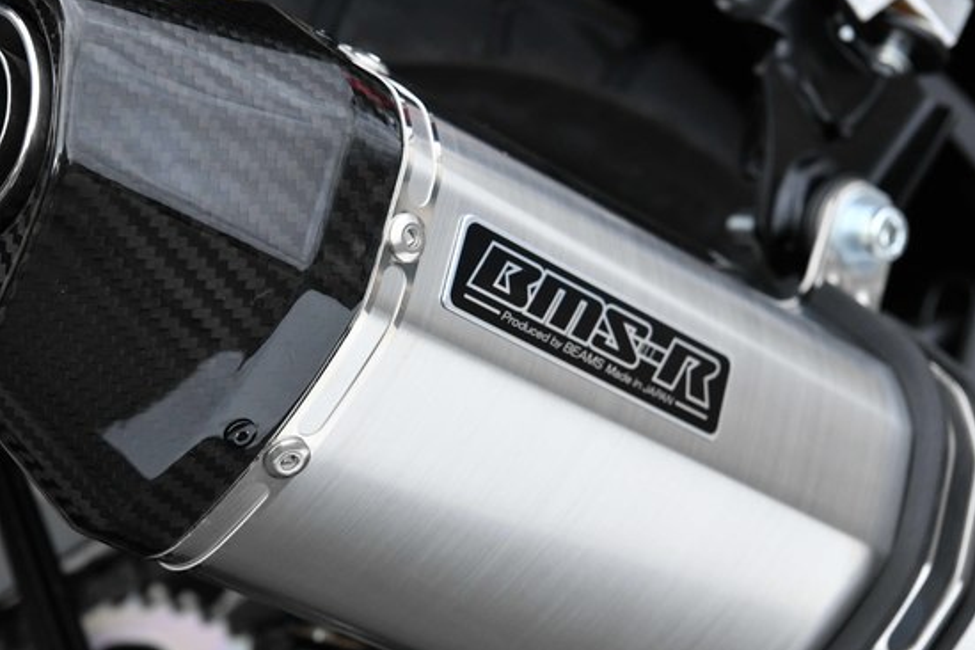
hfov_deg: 20.0
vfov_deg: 13.4
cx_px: 339
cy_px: 283
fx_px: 2762
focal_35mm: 102
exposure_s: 1/1250
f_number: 9
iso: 3200
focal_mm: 70
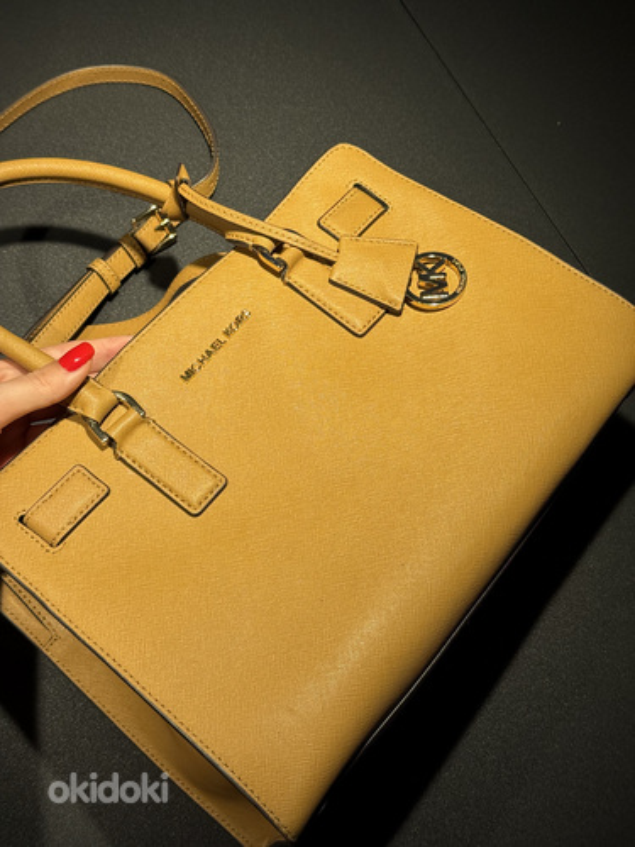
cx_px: 318
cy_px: 424
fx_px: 1174
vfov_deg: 39.7
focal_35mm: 48
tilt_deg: -70.7
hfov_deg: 30.3
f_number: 1.78
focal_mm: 6.76
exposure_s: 1/115
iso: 80
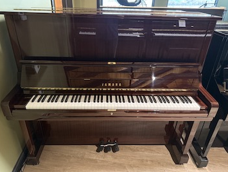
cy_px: 86
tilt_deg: -28.8
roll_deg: -1.4
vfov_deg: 55.0
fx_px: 165
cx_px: 110
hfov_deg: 69.3
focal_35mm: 25
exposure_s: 1/40
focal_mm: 6.76
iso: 1000
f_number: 1.78
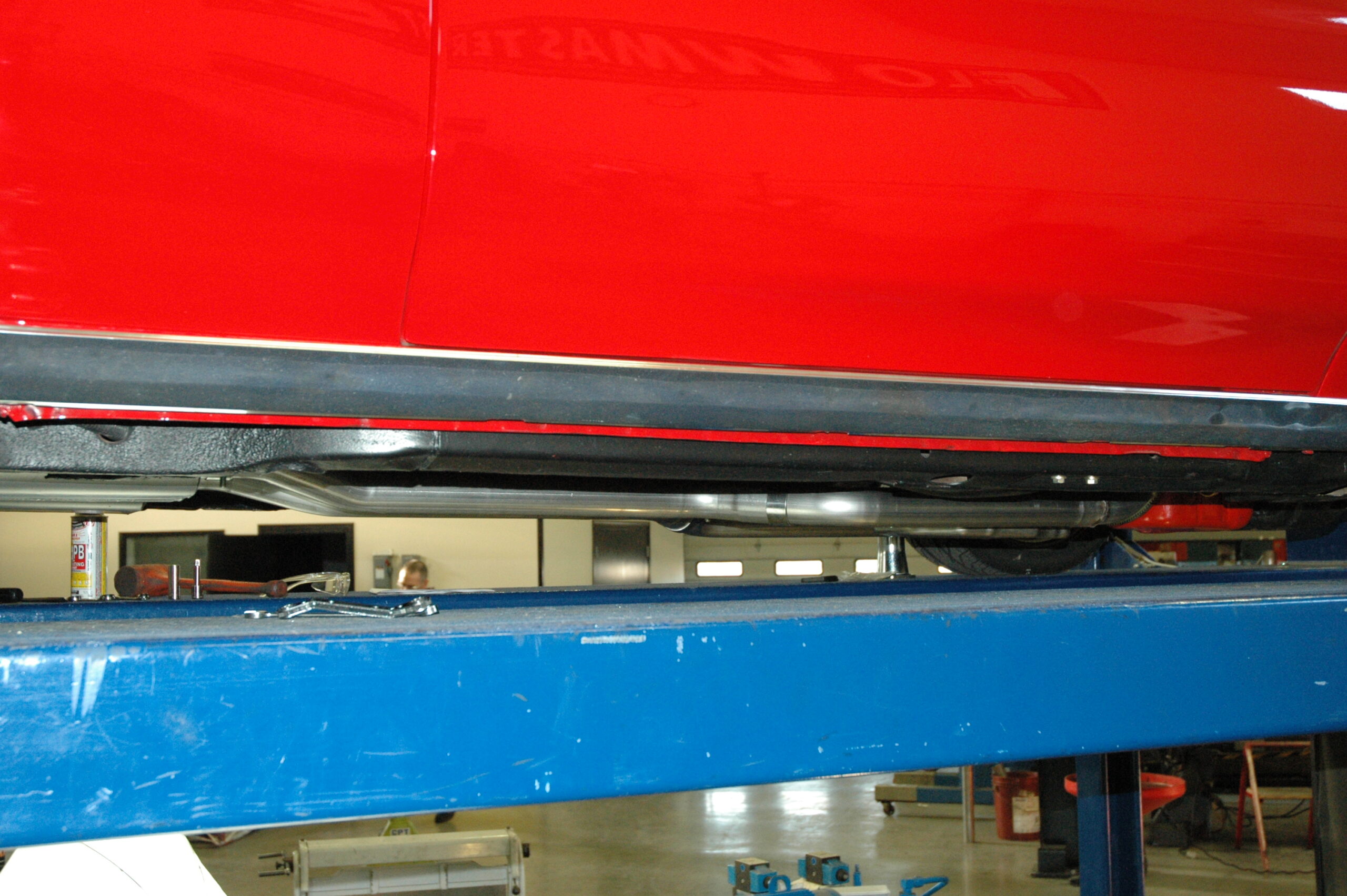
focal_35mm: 44
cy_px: 448
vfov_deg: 30.8
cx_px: 674
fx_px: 1626
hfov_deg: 45.0
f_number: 5
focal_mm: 29
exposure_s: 1/60
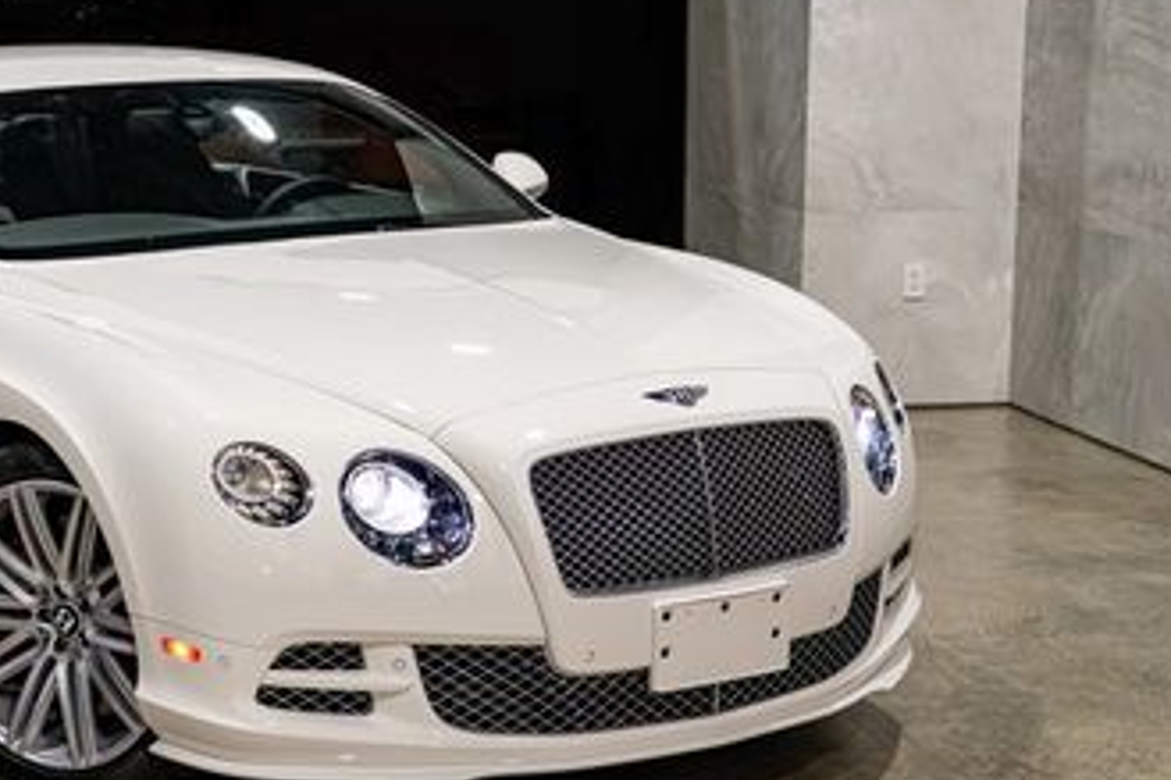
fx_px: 2406
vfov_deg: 18.4
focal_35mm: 74
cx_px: 224
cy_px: 369
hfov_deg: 26.8
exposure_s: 1/80
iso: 1000
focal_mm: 38
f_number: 4
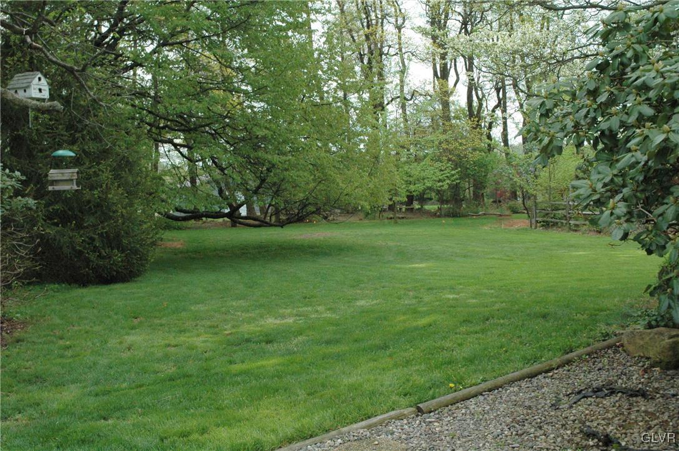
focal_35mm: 40
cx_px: 340
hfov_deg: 48.0
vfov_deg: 32.9
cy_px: 226
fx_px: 763
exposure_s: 1/400
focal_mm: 27
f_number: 10
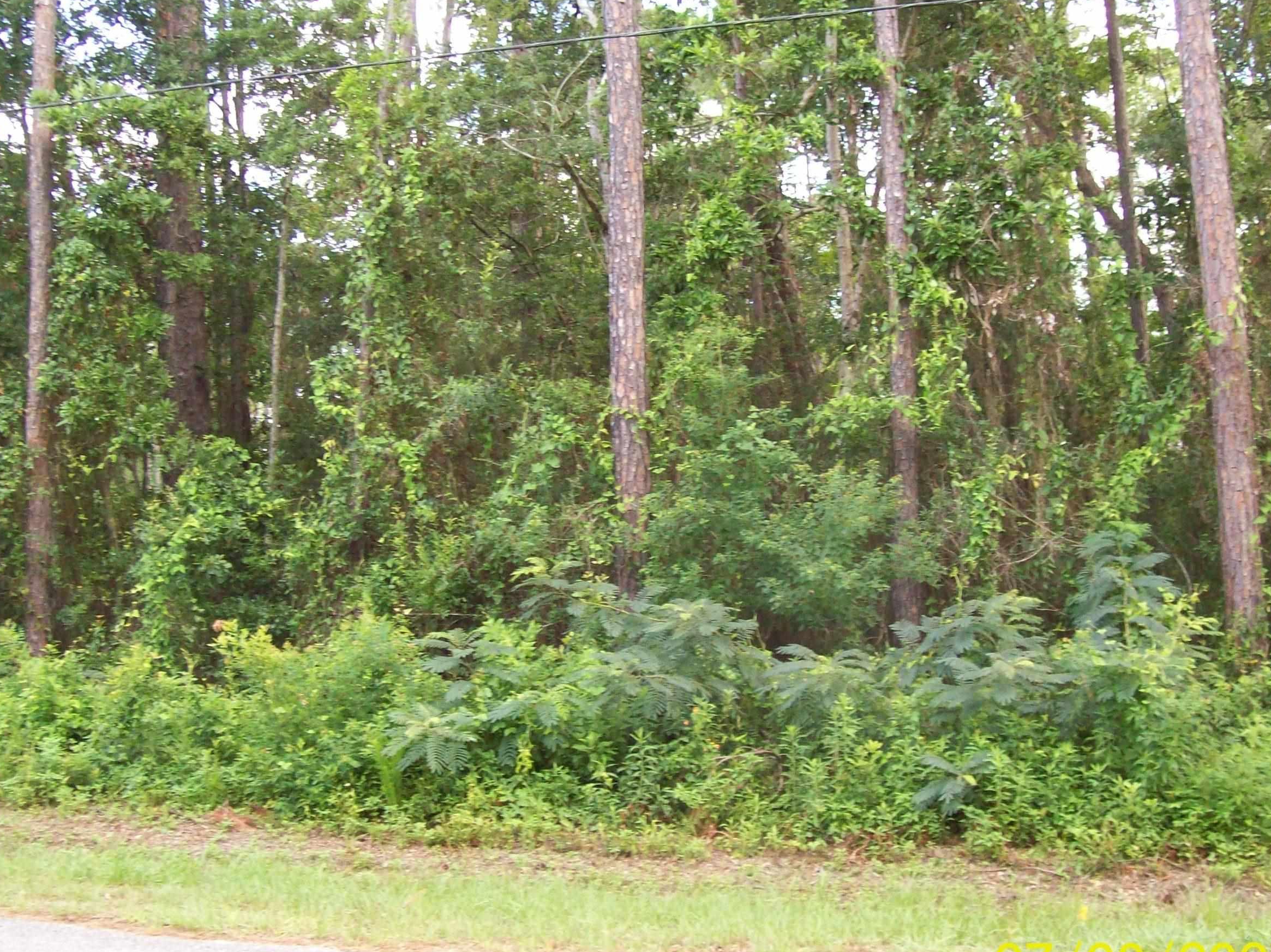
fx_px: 1615
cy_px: 498
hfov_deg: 43.0
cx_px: 633
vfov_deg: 32.9
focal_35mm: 44
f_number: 2.7
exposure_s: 1/108
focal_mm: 6
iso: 200
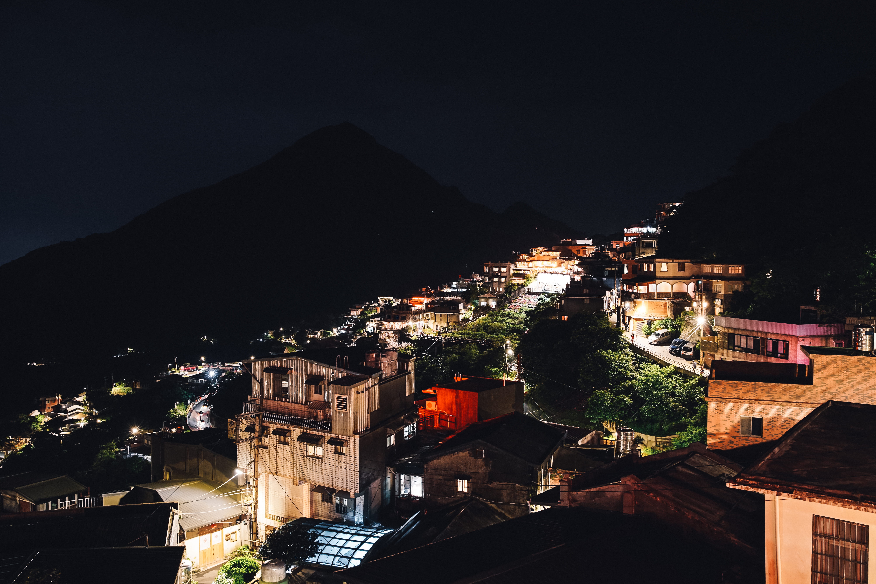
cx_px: 438
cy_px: 292
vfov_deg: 43.6
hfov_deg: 61.9
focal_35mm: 30
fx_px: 730
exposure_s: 1/2.5
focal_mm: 30
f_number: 4
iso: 1000
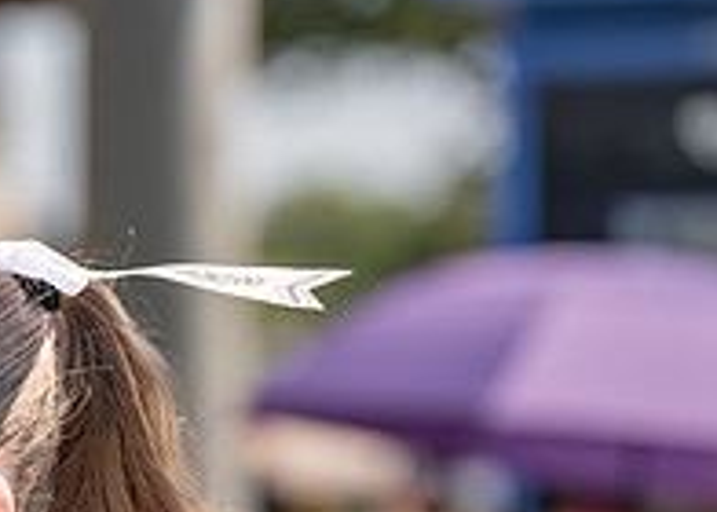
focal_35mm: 336
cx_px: -91
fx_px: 6842
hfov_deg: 6.0
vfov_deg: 4.3
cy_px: 685
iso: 160
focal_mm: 105
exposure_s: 1/2500
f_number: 2.8
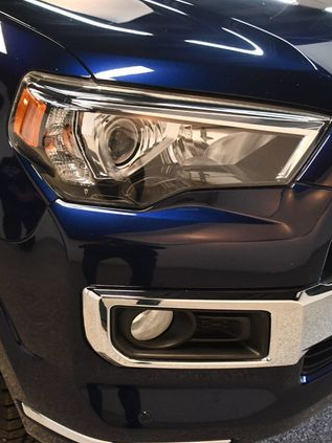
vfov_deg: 39.7
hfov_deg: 30.3
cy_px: 222
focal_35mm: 48
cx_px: 167
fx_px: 614
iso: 2500
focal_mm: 22
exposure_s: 1/125
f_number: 3.5
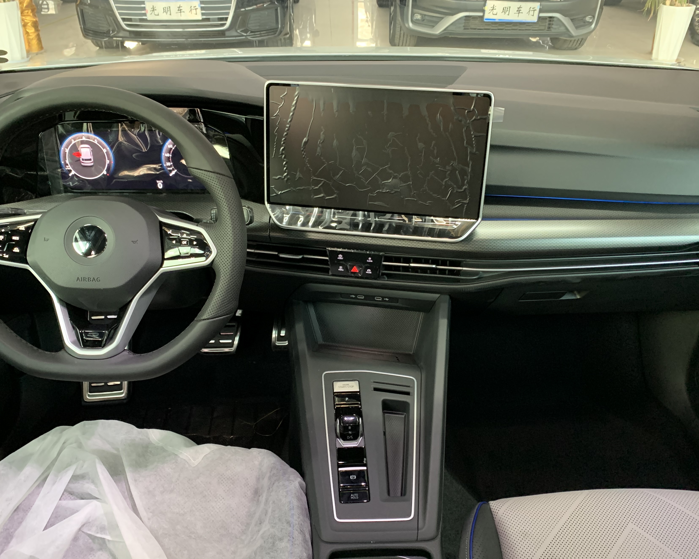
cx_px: 345
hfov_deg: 57.2
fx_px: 641
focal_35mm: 31
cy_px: 289
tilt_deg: -31.6
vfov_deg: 47.1
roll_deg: -1.2
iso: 320
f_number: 1.8
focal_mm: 4.25
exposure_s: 1/49
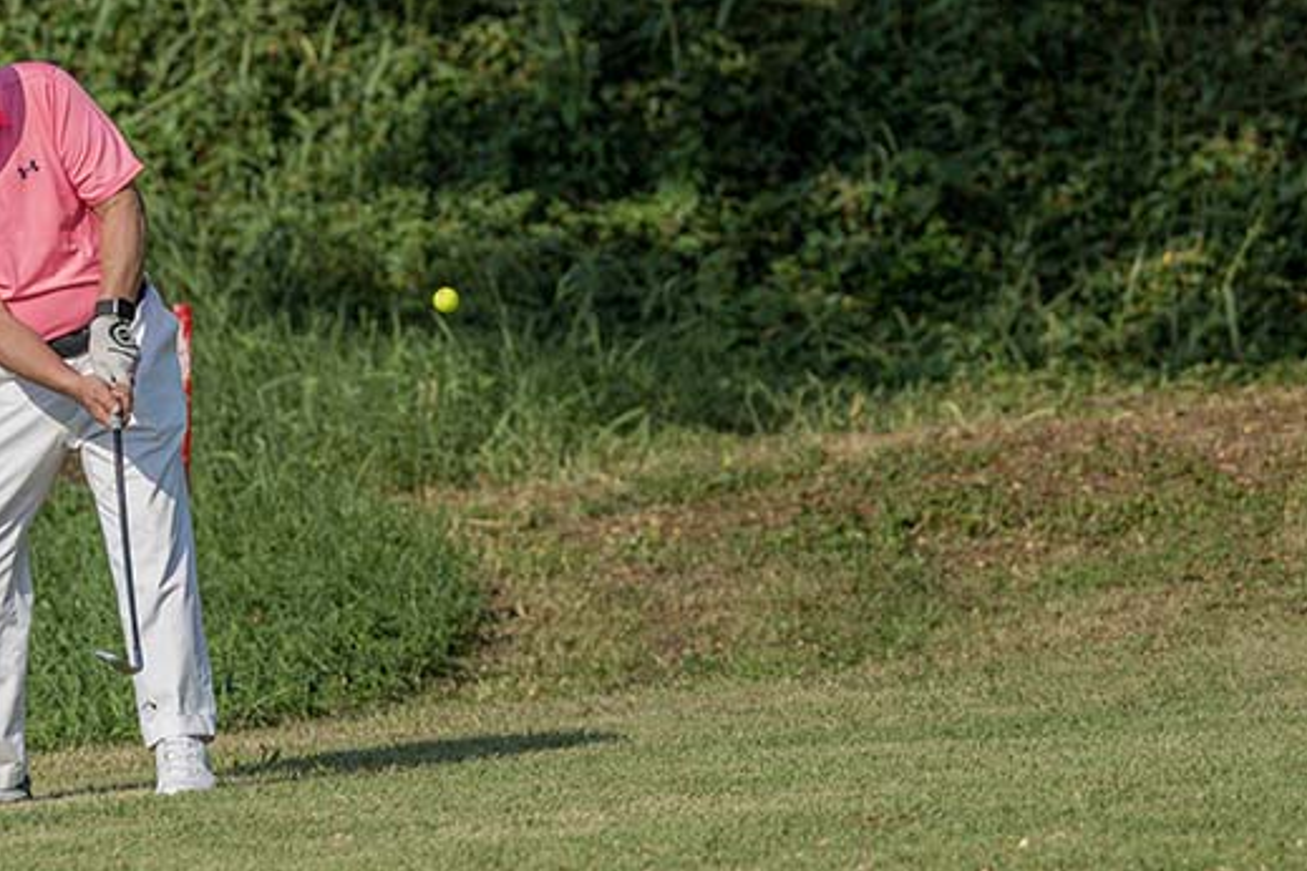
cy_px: 151
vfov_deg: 3.7
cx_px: 640
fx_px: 13432
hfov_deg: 5.6
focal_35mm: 370
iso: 560
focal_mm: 200
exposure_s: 1/4000
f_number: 4
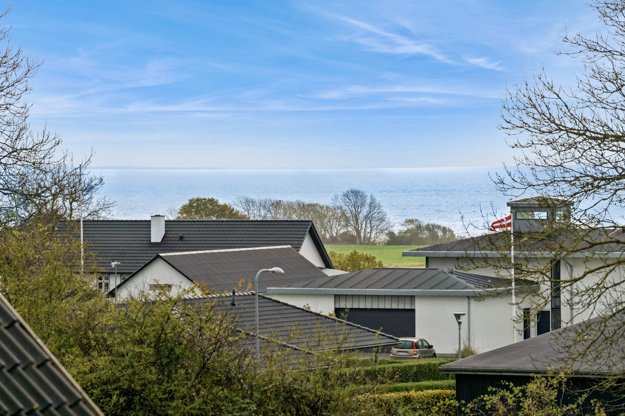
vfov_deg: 6.9
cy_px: 208
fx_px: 3472
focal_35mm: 200
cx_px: 312
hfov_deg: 10.3
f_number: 8
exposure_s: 1/3200
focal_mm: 200
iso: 400
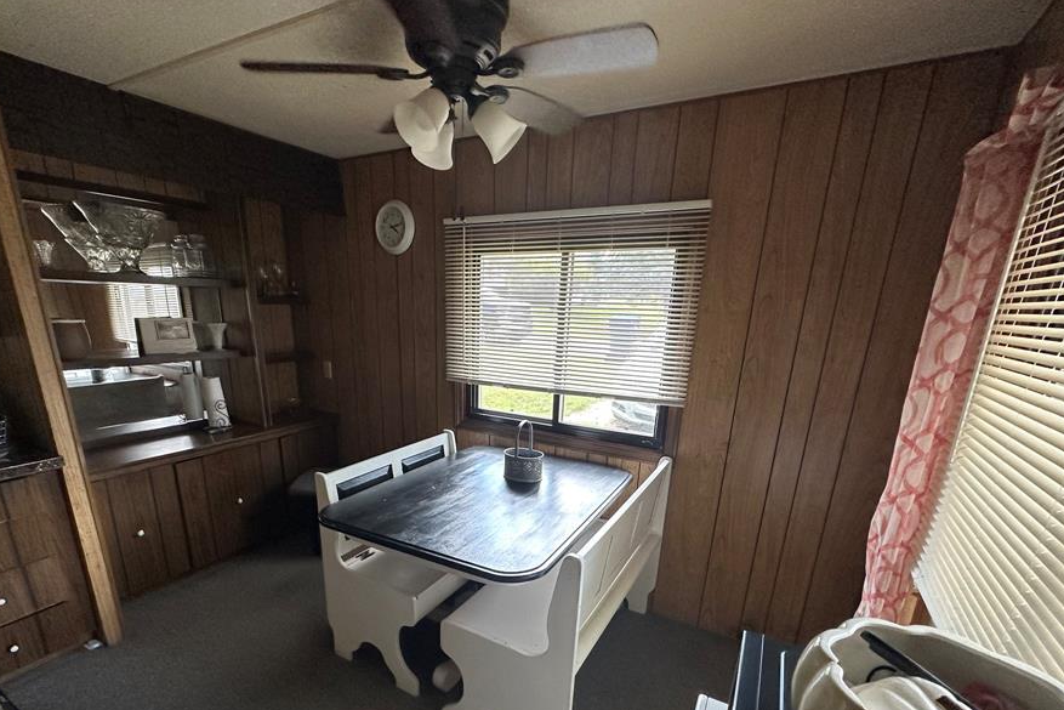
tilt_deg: -17.3
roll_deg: +0.2
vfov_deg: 69.0
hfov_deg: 93.1
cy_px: 455
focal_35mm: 17
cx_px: 494
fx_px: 502
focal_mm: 2.22
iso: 250
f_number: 2.2
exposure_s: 1/120
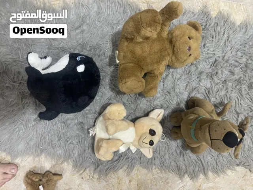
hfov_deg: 69.4
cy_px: 95
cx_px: 126
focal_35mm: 25
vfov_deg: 54.9
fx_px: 183
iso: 400
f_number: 1.6
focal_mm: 5.1
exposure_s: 1/60
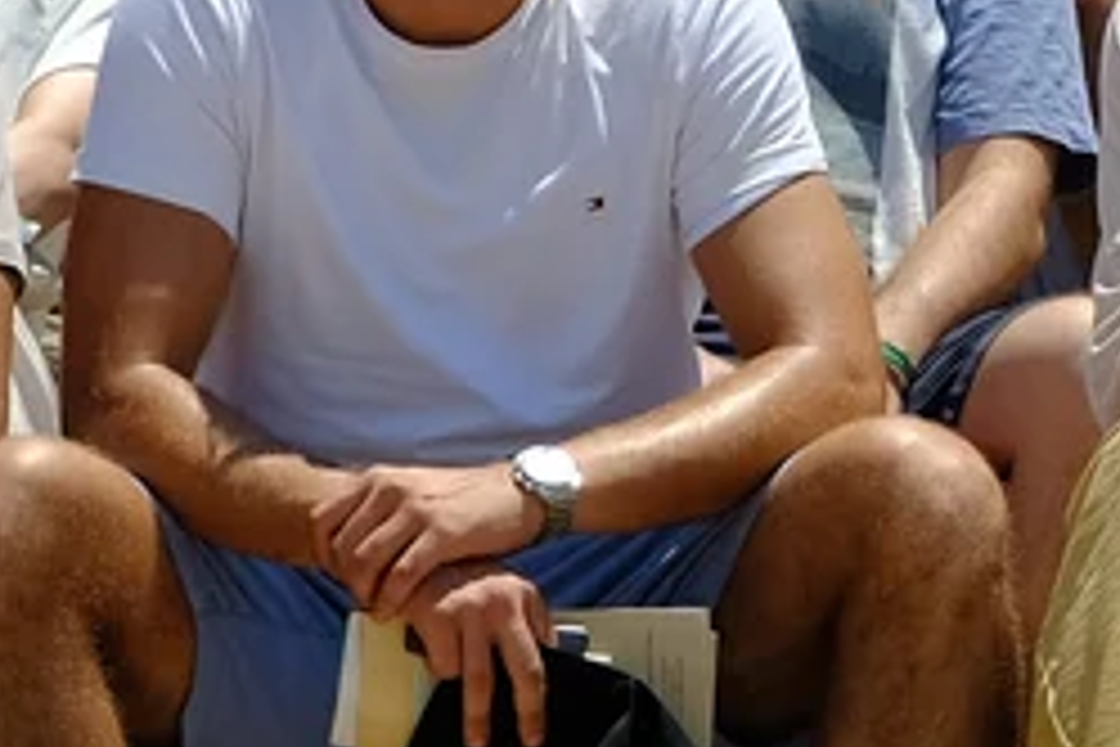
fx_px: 18696
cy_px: -351
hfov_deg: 3.4
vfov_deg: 2.3
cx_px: 1655
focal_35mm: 601
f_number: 5.6
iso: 200
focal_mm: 55
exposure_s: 1/450
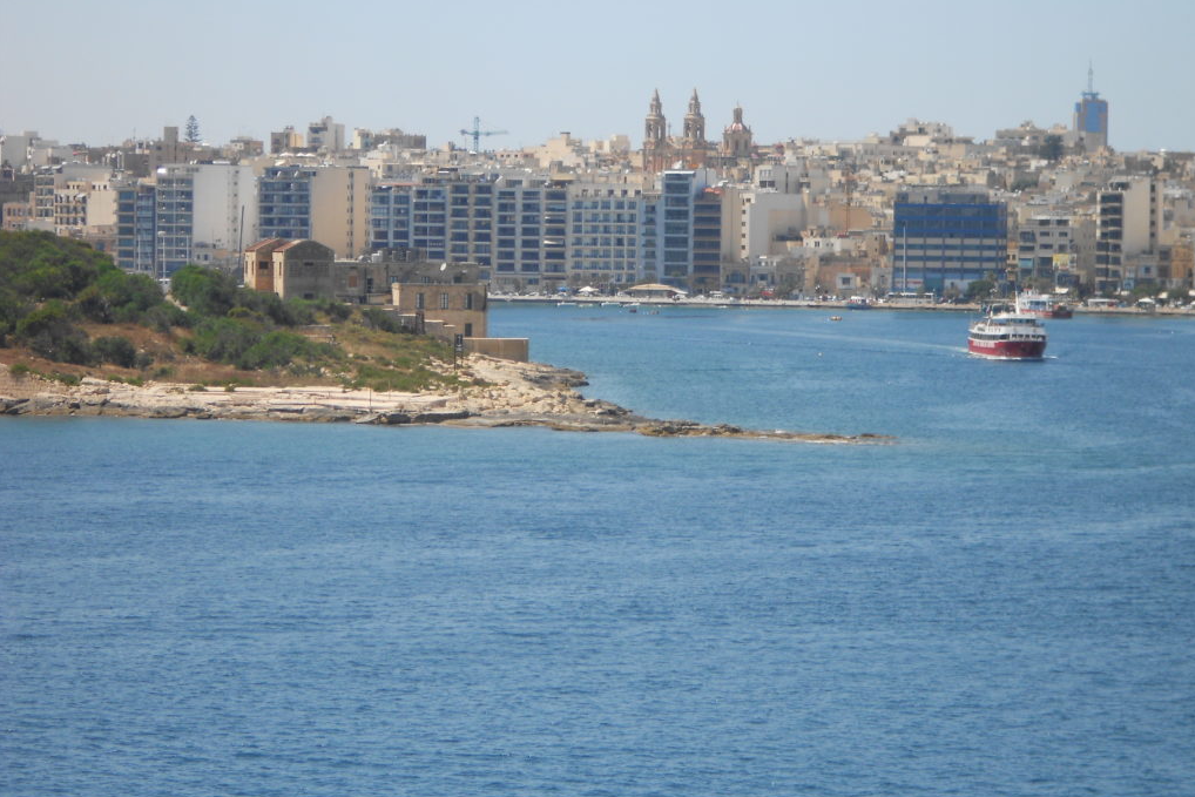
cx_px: 599
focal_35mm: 136
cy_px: 380
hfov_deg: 15.1
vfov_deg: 10.1
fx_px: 4515
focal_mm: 23
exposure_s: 1/320
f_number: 6.5
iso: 80
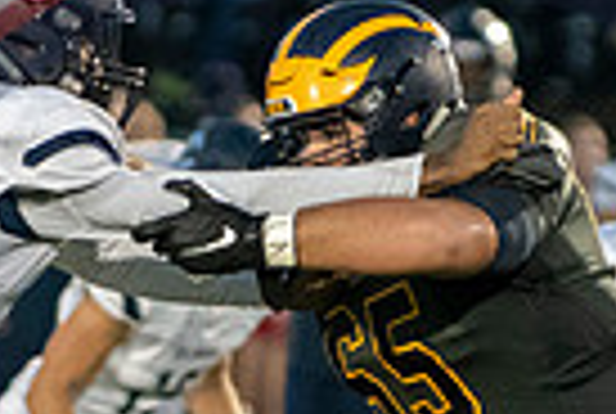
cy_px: 389
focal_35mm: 1268
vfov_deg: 1.1
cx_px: 342
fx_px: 21744
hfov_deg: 1.6
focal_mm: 200
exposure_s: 1/1600
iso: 8000
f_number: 2.8
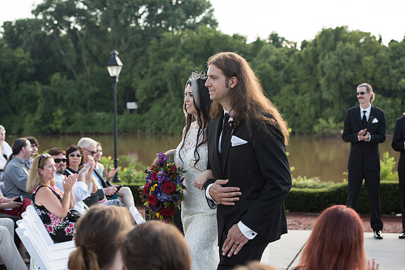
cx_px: 202
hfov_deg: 27.8
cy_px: 135
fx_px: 819
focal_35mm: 73
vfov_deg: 18.7
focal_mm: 70
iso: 125
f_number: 4
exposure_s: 1/200
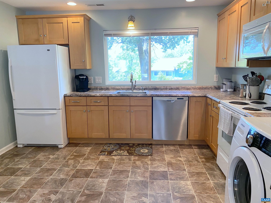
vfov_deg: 53.1
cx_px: 136
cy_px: 102
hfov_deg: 67.3
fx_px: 204
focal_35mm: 26
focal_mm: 4.25
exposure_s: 1/60
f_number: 1.8
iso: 100
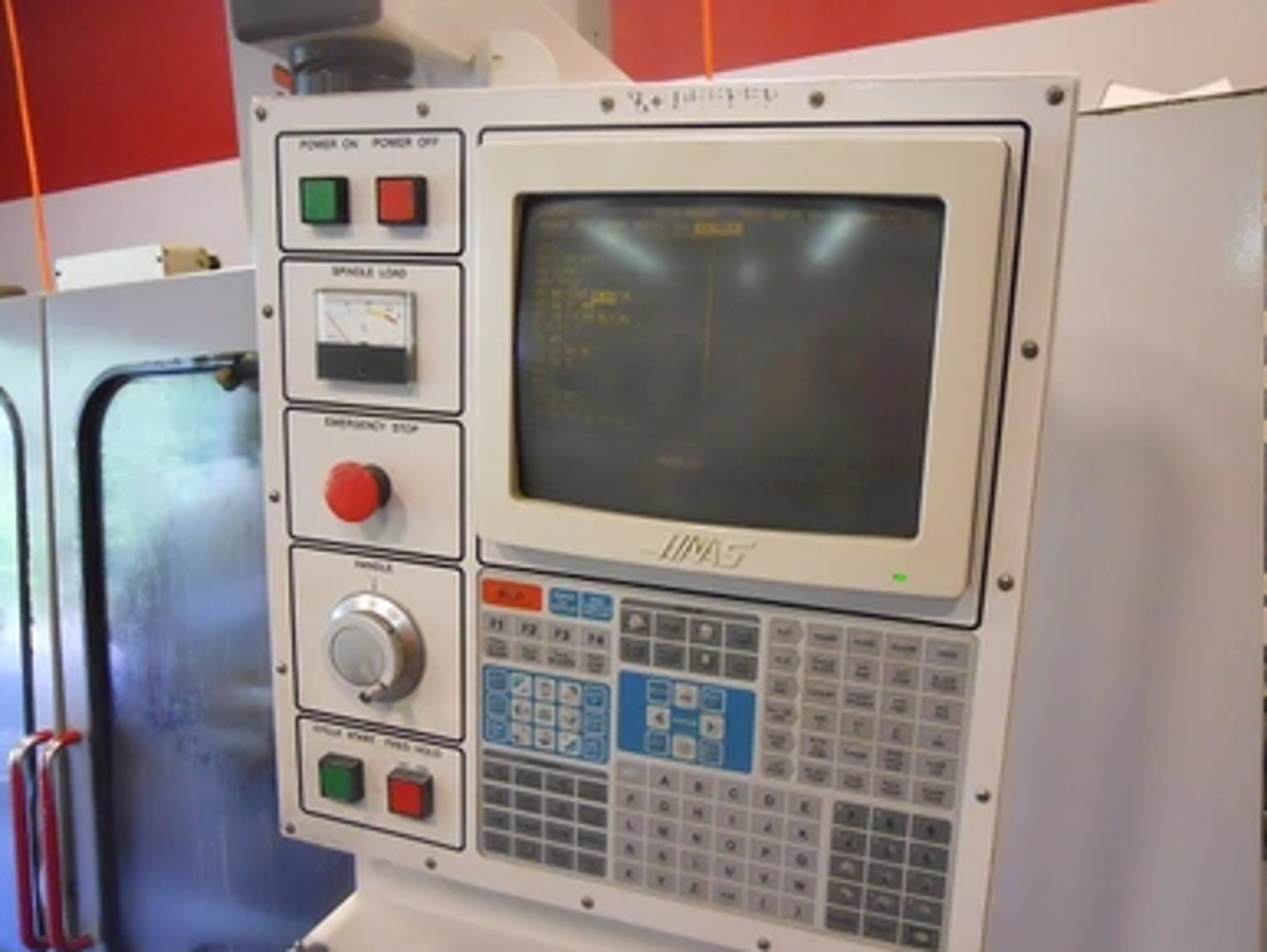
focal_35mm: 29
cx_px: 634
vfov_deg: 48.3
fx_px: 1062
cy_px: 489
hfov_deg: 61.6
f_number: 2.7
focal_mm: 5
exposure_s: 1/100
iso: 800
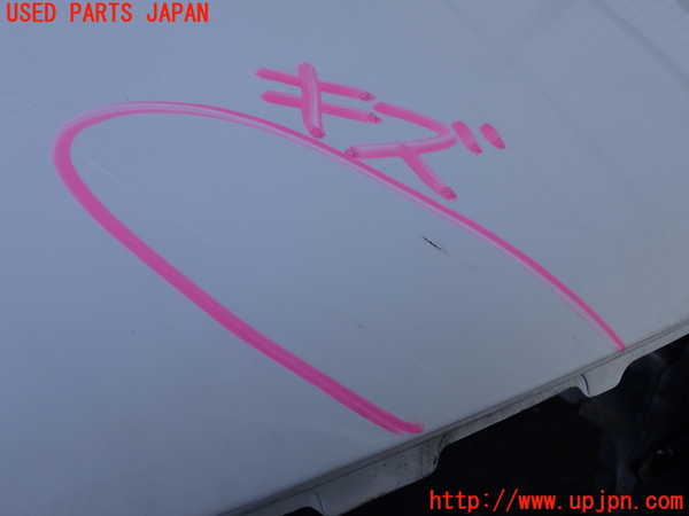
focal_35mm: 44
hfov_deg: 42.9
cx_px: 344
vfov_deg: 32.9
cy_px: 258
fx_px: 876
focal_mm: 7.84
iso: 100
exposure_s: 1/250
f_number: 2.9
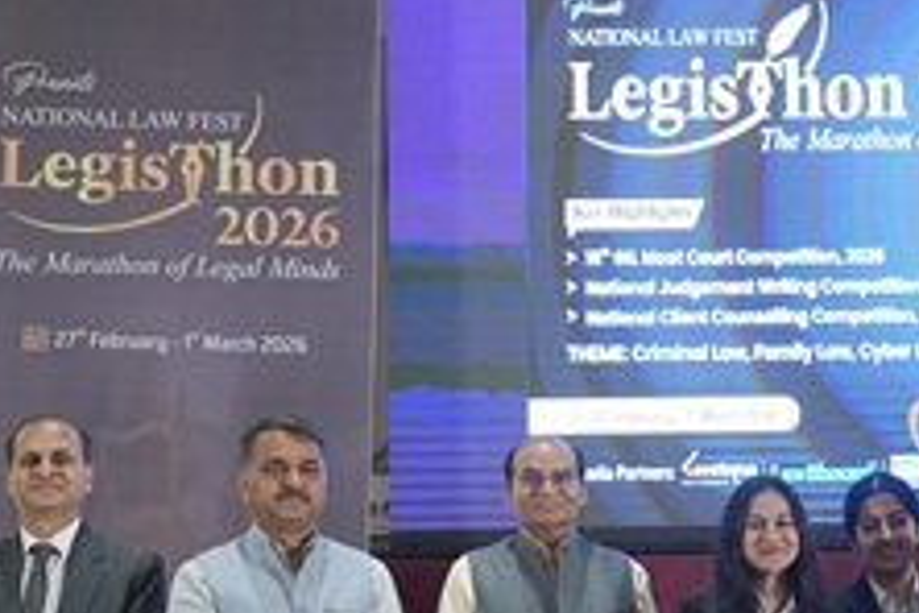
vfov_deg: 12.7
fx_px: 2731
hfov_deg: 18.7
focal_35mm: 107
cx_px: 878
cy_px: 551
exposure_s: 1/160
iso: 1600
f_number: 2.8
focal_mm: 34
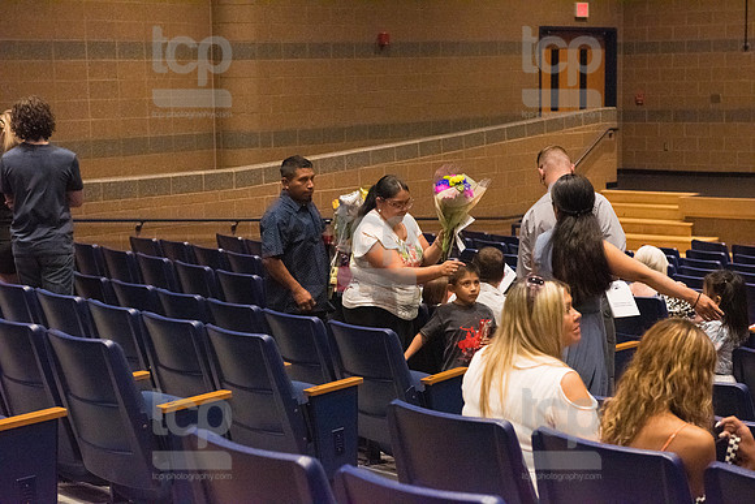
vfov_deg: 19.5
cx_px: 378
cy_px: 252
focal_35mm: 70
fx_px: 1468
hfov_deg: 28.8
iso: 8000
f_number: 5
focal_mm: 70
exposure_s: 1/250
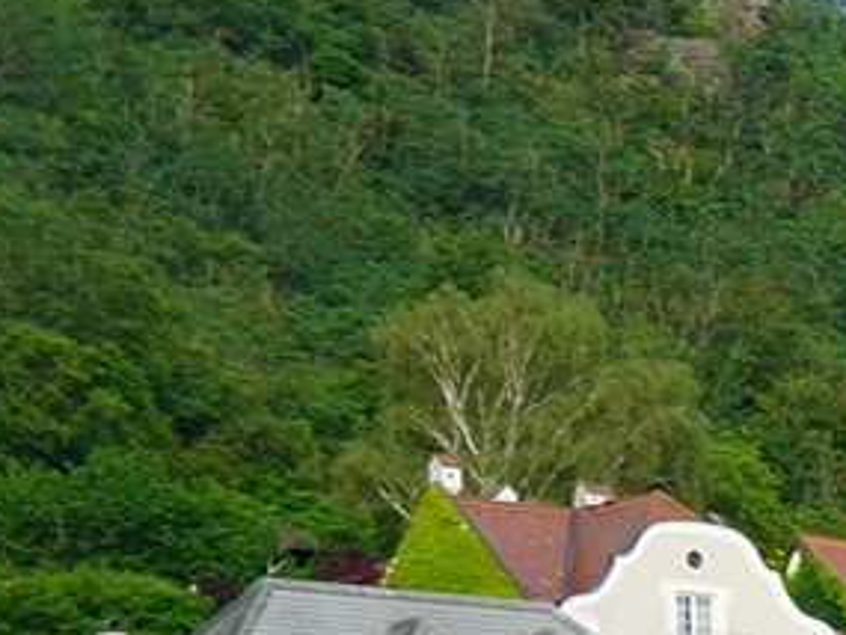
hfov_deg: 6.0
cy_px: 1392
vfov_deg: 4.7
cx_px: 2381
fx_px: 7604
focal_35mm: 311
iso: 100
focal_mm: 38
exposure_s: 1/80
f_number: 5.6
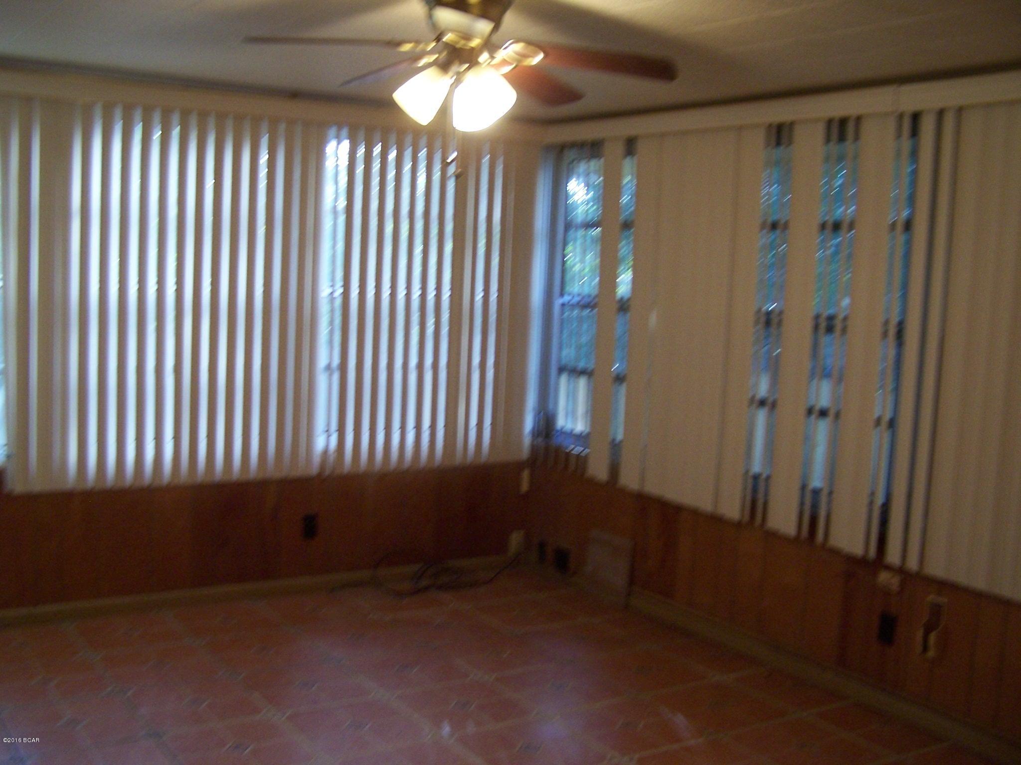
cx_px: 510
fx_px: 1121
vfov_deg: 37.7
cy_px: 382
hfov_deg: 49.0
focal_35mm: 38
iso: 140
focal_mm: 6.3
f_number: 2.8
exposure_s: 1/30
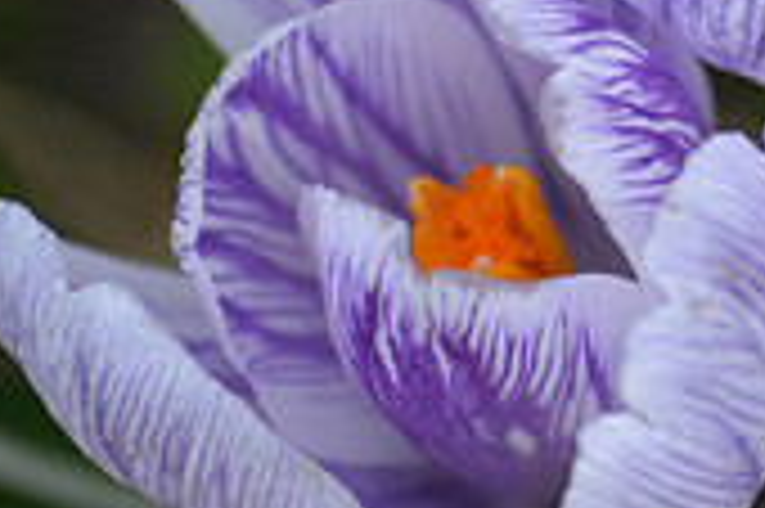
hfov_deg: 1.5
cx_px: 1089
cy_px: -139
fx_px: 29296
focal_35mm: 1380
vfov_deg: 1.0
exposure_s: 1/500
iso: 1000
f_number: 5.6
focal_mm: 270
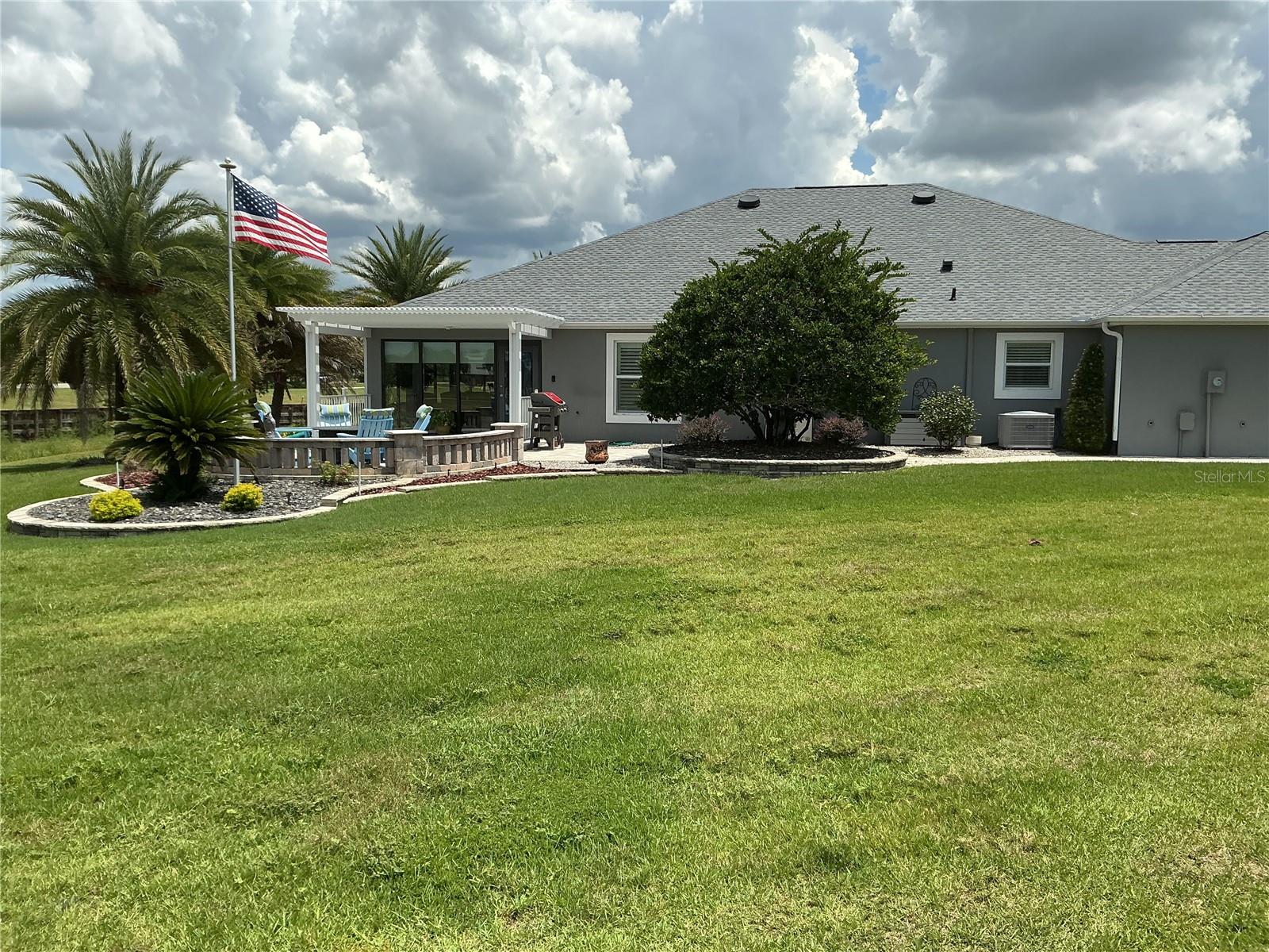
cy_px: 476
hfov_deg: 61.7
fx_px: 1063
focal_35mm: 29
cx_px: 634
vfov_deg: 48.2
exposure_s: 1/2427
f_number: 1.8
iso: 25
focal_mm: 3
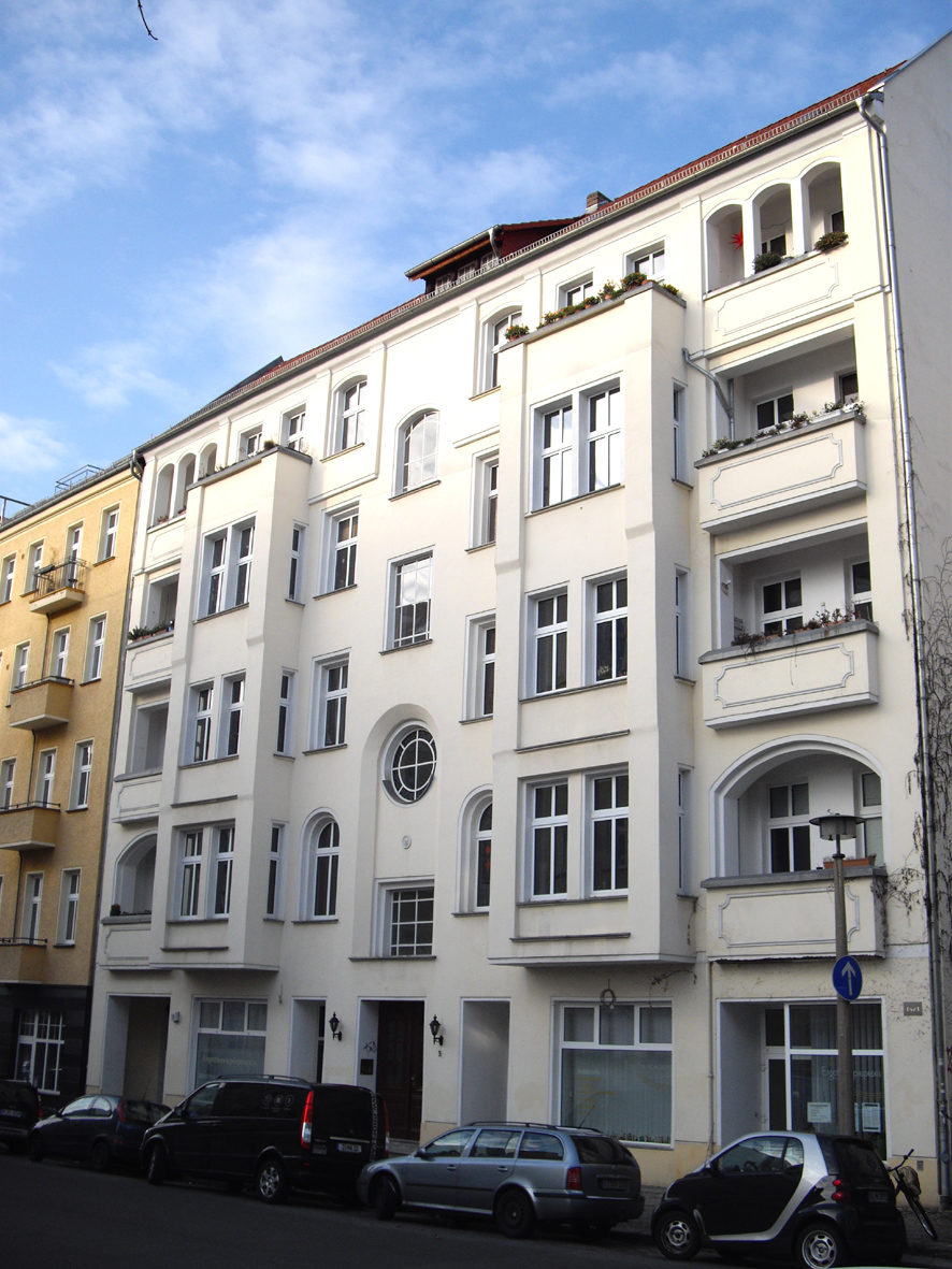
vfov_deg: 49.0
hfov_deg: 37.7
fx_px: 1393
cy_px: 634
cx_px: 476
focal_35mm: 38
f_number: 2.8
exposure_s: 1/800
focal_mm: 7.9
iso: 100
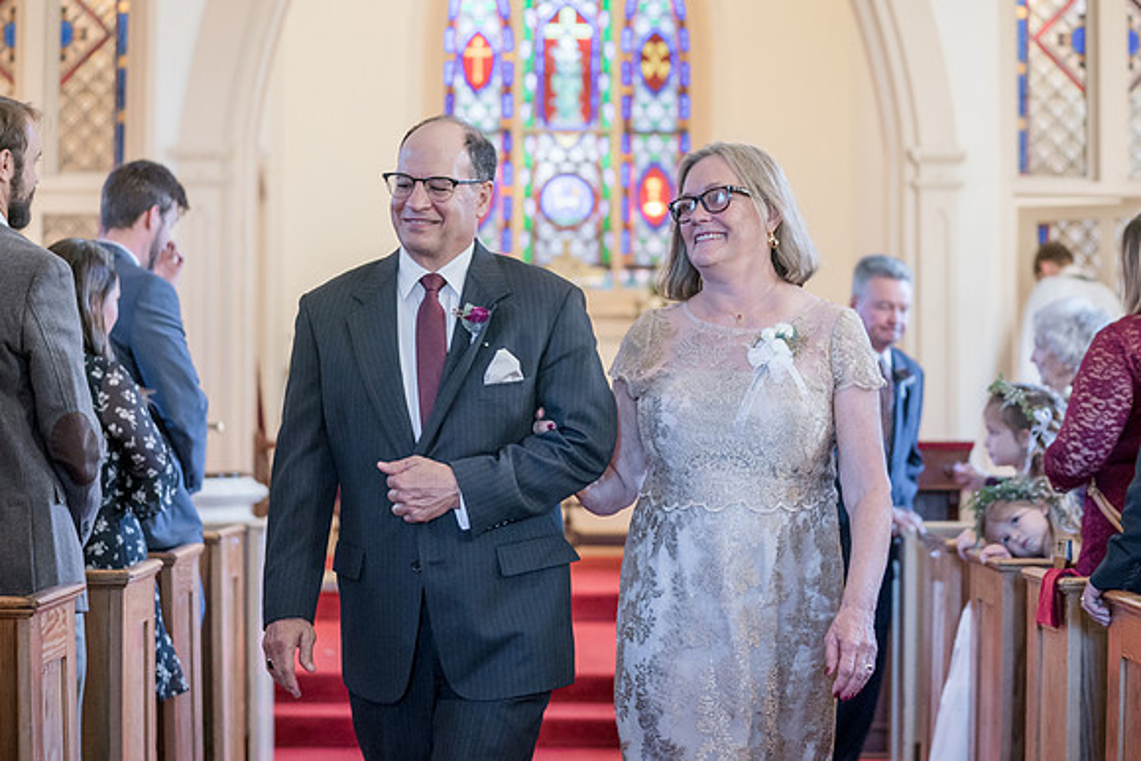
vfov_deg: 16.4
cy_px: 326
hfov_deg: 24.3
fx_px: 2645
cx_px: 562
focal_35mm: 83
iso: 2000
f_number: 2.8
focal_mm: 70
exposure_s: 1/160
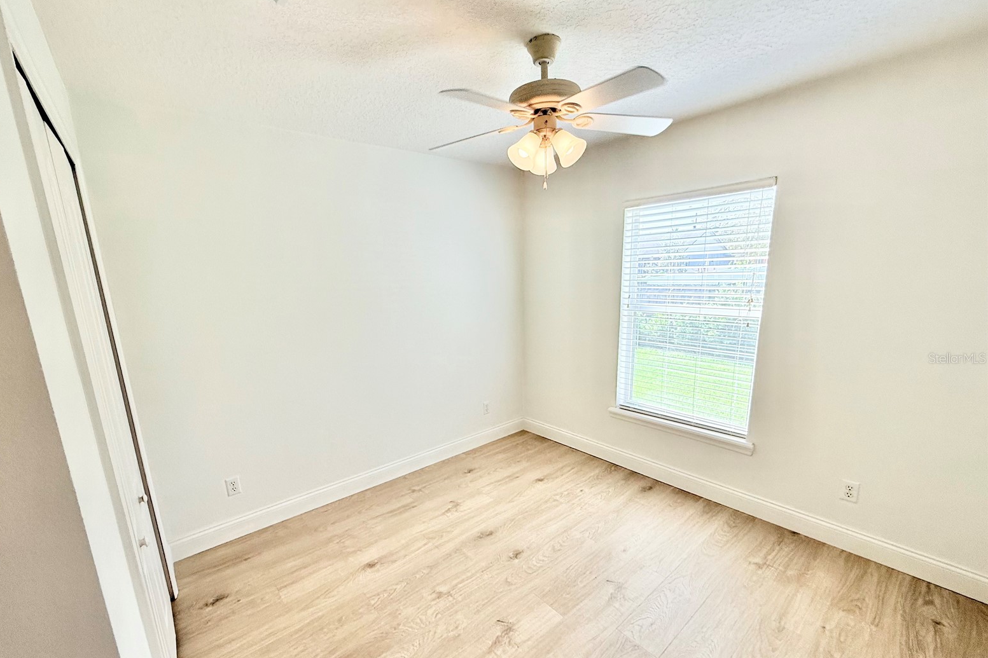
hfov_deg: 100.4
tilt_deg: -13.1
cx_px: 480
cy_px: 358
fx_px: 412
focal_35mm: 15
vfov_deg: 77.1
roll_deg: +1.9
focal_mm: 2.22
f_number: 2.2
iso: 64
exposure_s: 1/217
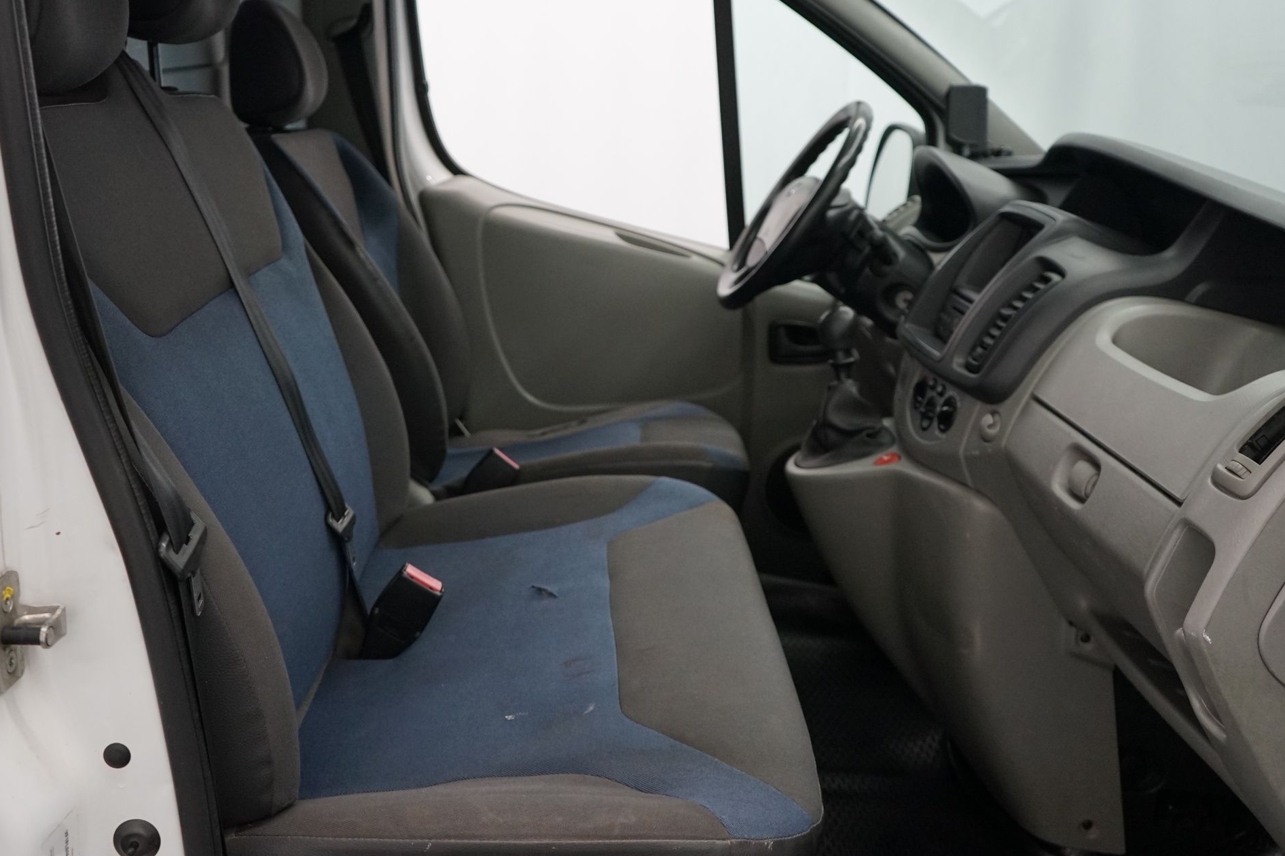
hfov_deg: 51.8
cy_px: 332
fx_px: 1320
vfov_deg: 35.8
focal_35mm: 37
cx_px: 579
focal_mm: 28
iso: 1600
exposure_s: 1/160
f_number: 4
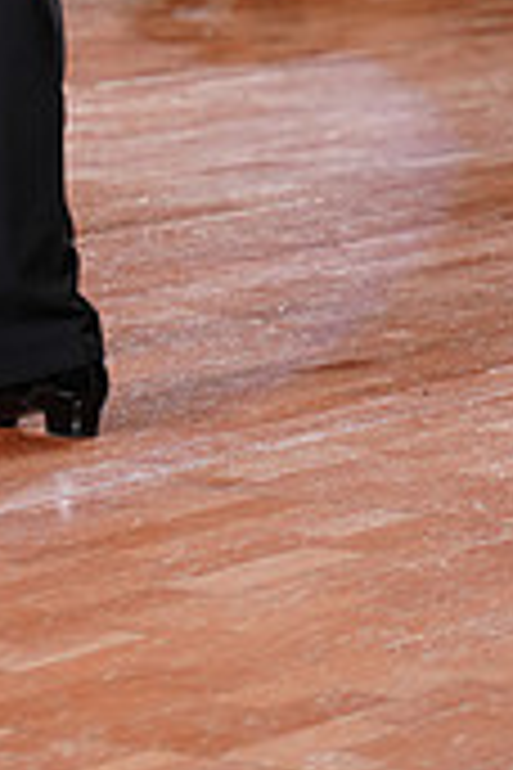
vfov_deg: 7.6
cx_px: -254
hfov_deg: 5.2
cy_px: -455
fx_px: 5643
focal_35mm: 264
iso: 1250
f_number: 2.8
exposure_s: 1/400
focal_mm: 78
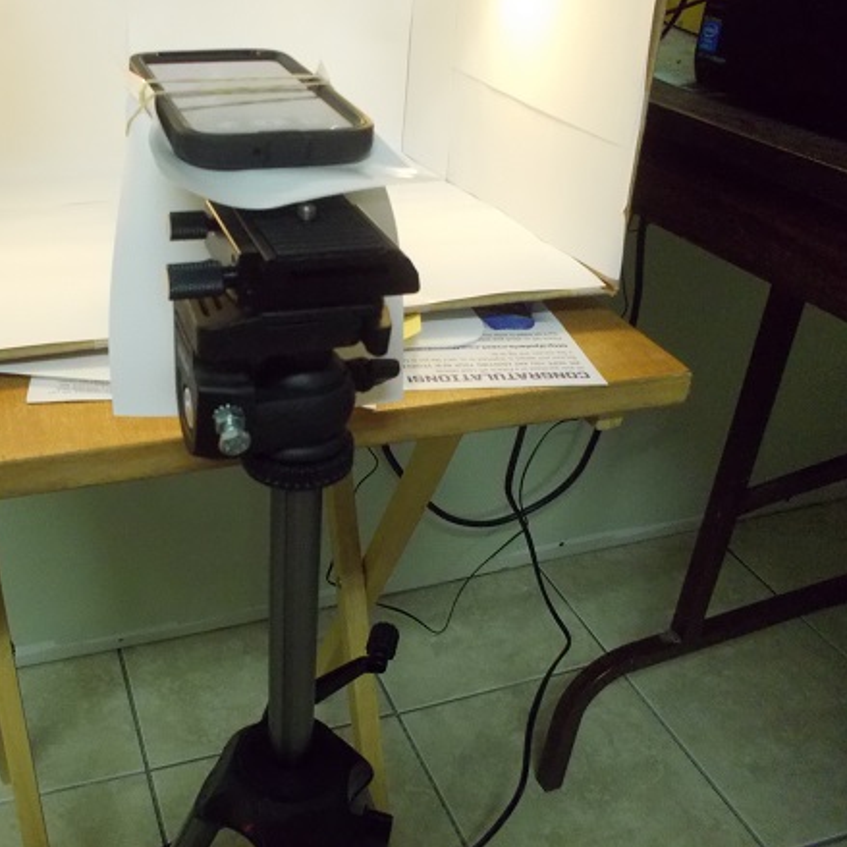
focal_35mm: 35
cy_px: 432
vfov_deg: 47.2
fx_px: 969
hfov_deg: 46.5
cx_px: 286
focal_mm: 4.1
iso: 400
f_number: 3.3
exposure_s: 1/25
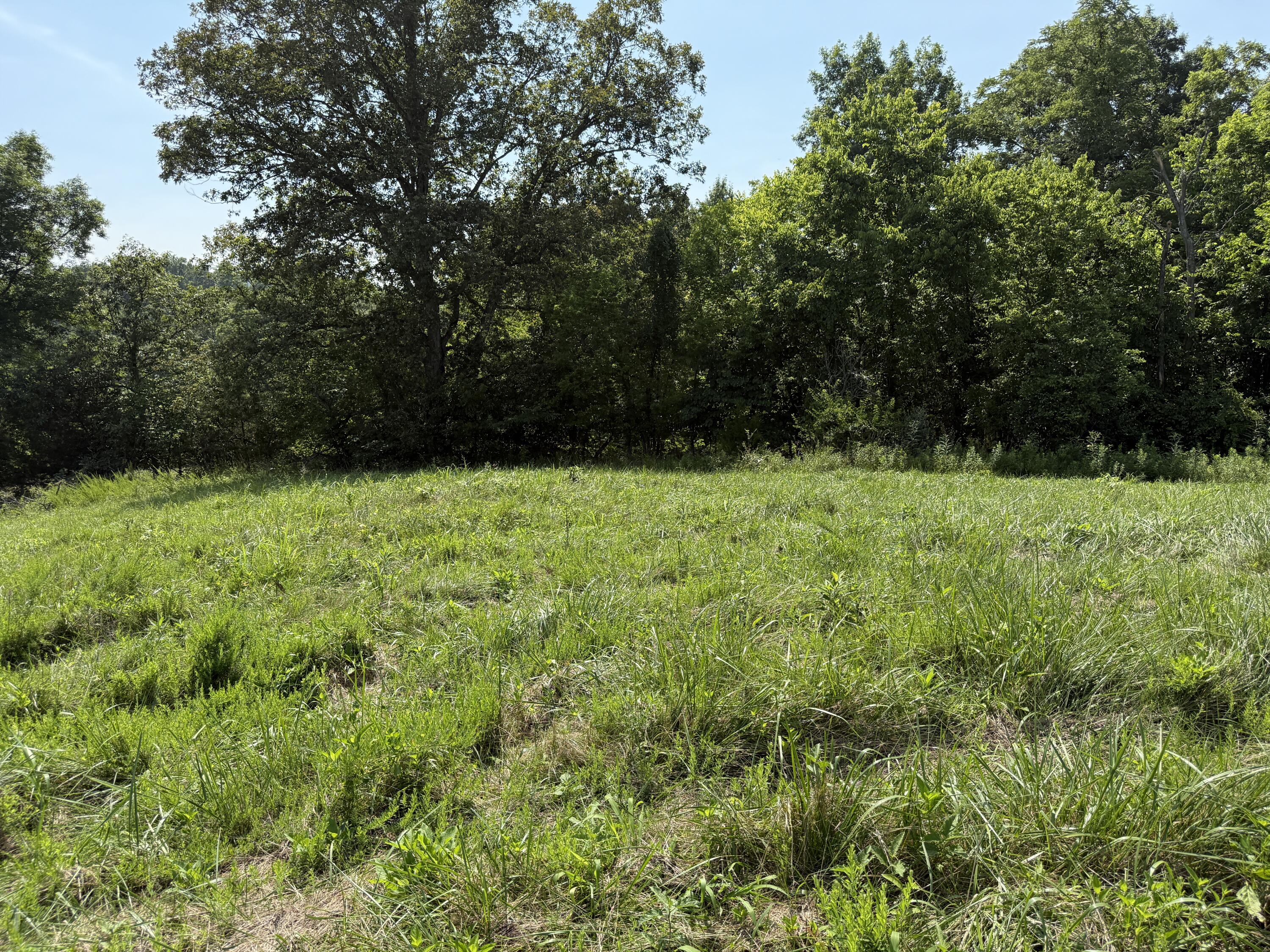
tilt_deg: -10.2
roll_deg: +0.3
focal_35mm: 24
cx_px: 635
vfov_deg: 56.8
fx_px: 881
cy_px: 476
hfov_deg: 71.6
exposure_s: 1/3145
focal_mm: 6.76
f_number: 1.78
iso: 100
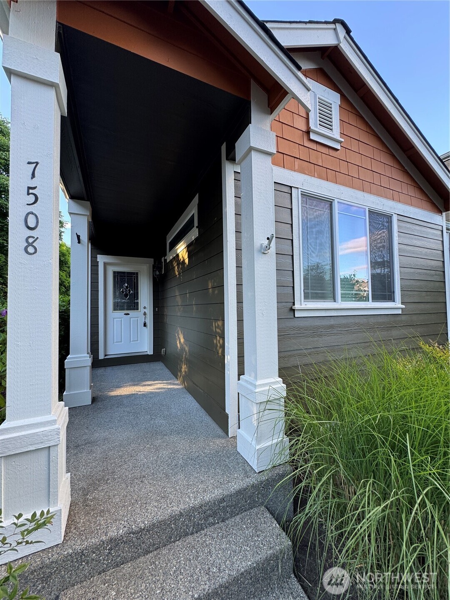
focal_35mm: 14
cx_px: 225
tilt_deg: +2.4
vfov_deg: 102.1
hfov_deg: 85.7
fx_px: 243
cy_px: 300
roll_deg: +1.8
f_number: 2.2
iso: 50
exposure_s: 1/99
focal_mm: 2.22
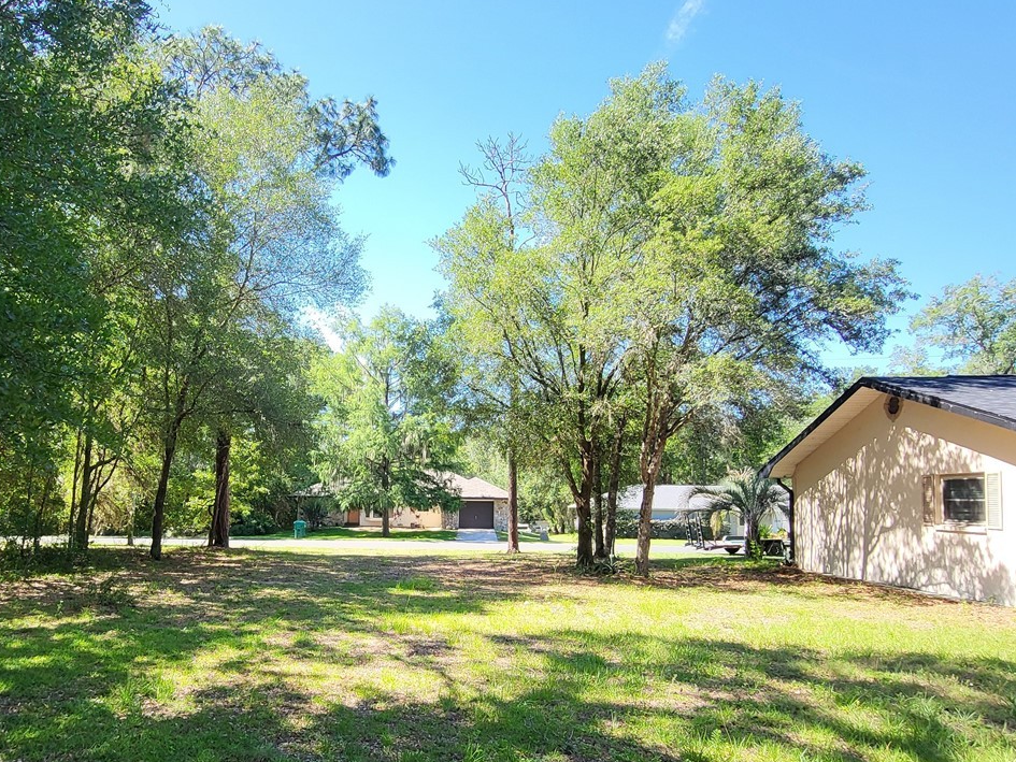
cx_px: 387
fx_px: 646
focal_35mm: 22
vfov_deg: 60.2
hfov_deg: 75.2
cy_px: 481
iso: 32
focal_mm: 1.74
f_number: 2.2
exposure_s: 1/242
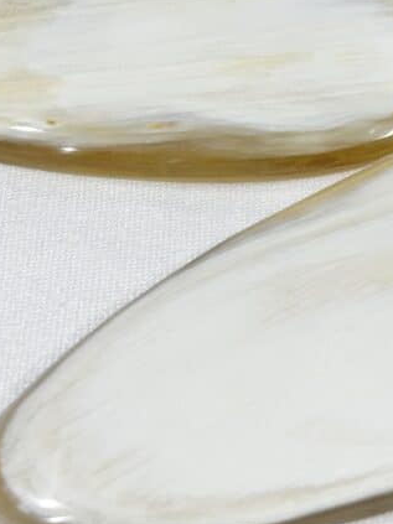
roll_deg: +7.9
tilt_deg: -36.4
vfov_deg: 15.6
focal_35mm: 126
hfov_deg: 11.7
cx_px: 285
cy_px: 111
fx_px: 1908
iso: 32
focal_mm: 5.96
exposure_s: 1/324
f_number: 1.6
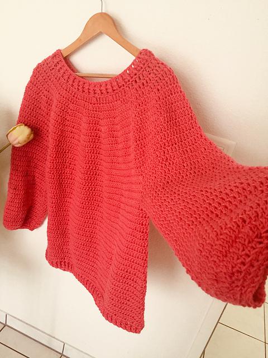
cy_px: 179
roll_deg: -13.0
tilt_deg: -29.0
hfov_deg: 48.2
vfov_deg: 61.7
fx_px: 299
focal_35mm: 29
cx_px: 134
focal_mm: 4.15
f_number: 2.2
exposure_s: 1/33
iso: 250
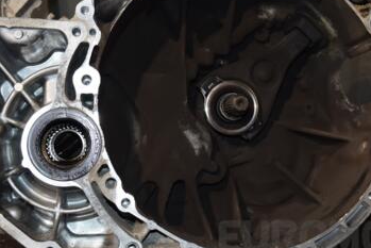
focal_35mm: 67
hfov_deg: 30.1
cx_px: 199
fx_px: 691
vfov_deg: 20.3
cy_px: 95
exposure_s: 1/60
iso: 800
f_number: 5
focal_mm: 26
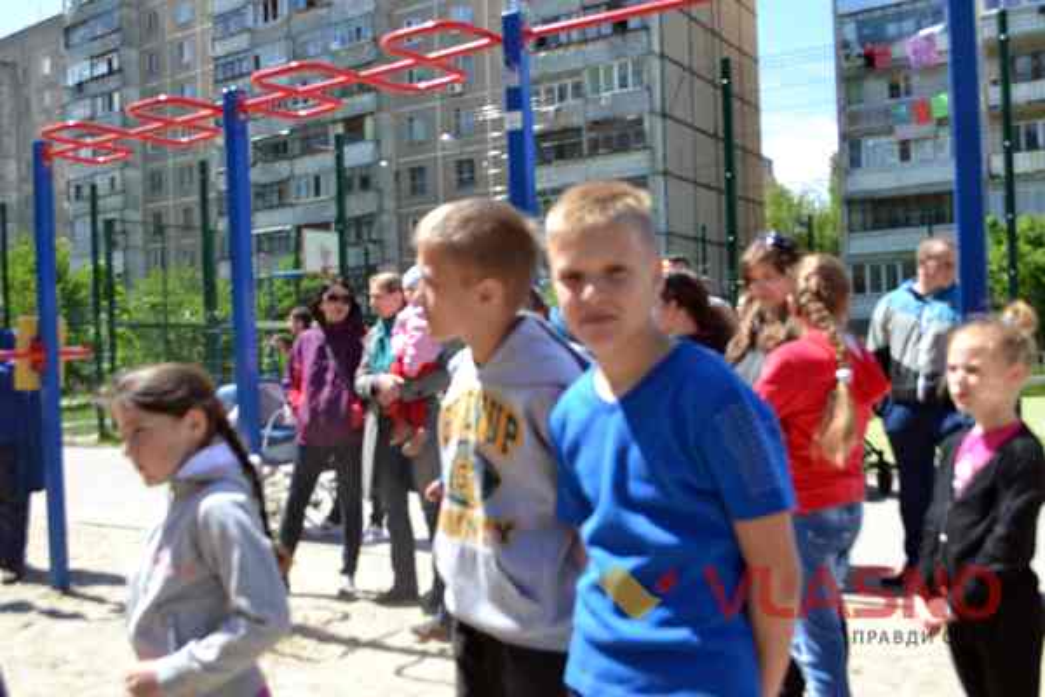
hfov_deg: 57.2
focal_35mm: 33
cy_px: 348
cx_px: 522
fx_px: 958
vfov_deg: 40.0
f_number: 6.3
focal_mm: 22
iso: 100
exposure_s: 1/160
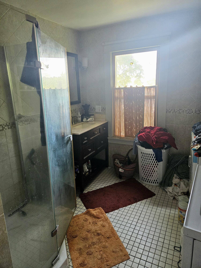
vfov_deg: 73.9
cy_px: 134
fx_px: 178
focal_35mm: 23
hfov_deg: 58.9
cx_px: 100
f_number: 1.8
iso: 640
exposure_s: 1/120
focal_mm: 5.4
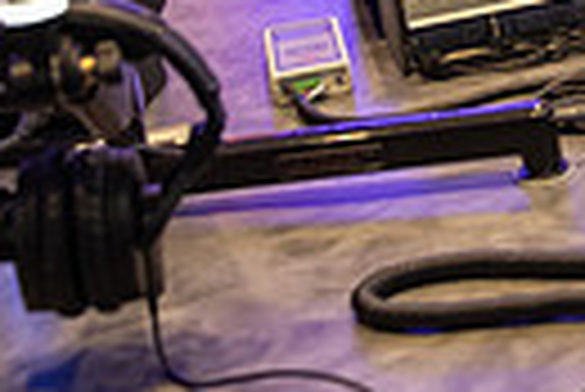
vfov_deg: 10.5
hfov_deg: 14.6
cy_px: -241
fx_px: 2033
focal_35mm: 125
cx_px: 1008
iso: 1250
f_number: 3.2
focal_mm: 28
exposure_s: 1/60
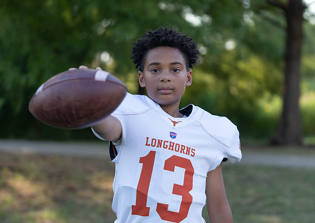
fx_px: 793
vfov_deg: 16.0
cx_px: 164
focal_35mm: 89
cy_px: 120
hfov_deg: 22.5
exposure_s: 1/400
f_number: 2.8
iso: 125
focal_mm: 79
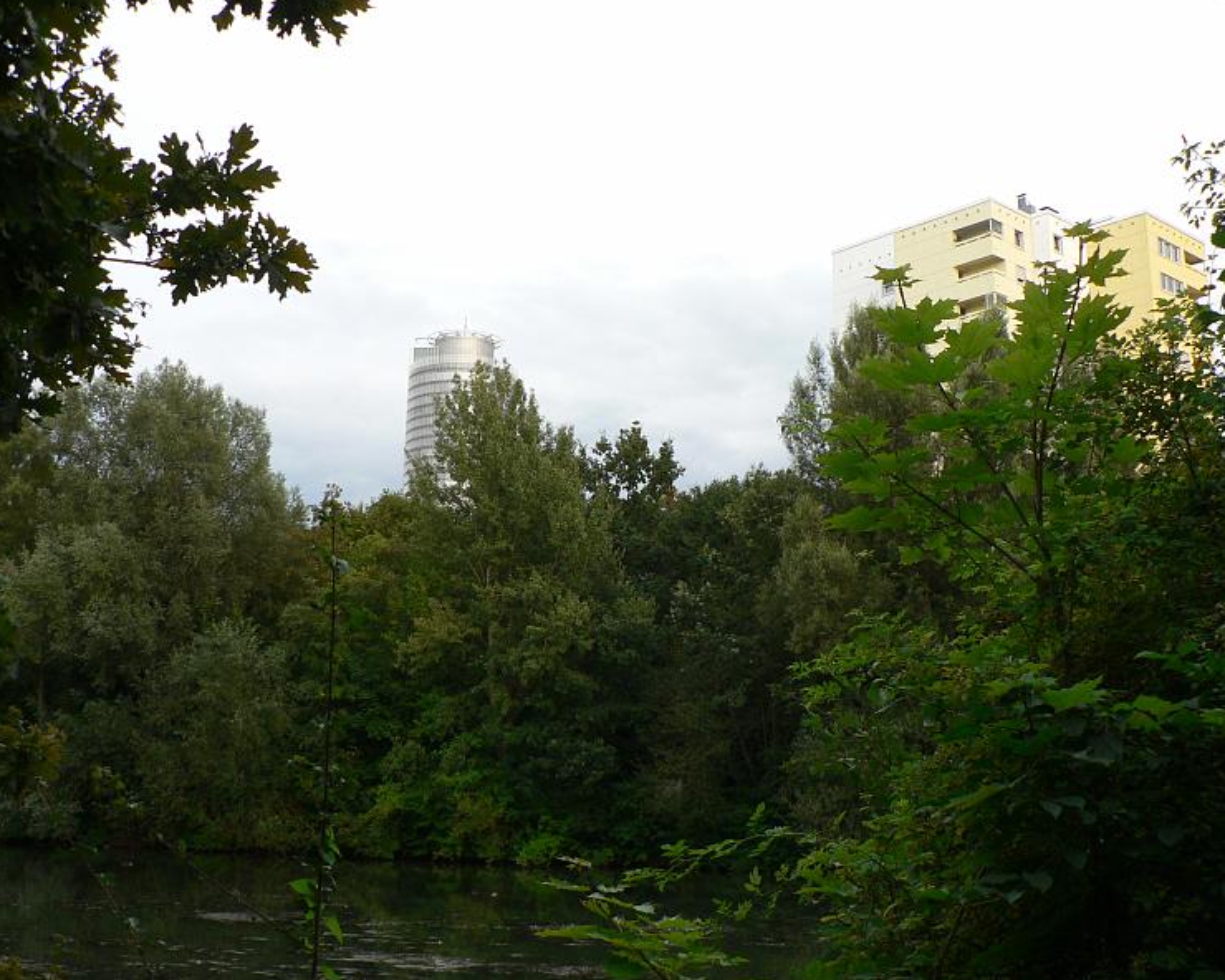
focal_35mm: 38
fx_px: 1378
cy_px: 488
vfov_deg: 39.2
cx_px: 604
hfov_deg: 47.9
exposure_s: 1/100
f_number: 3.2
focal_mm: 6
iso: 80
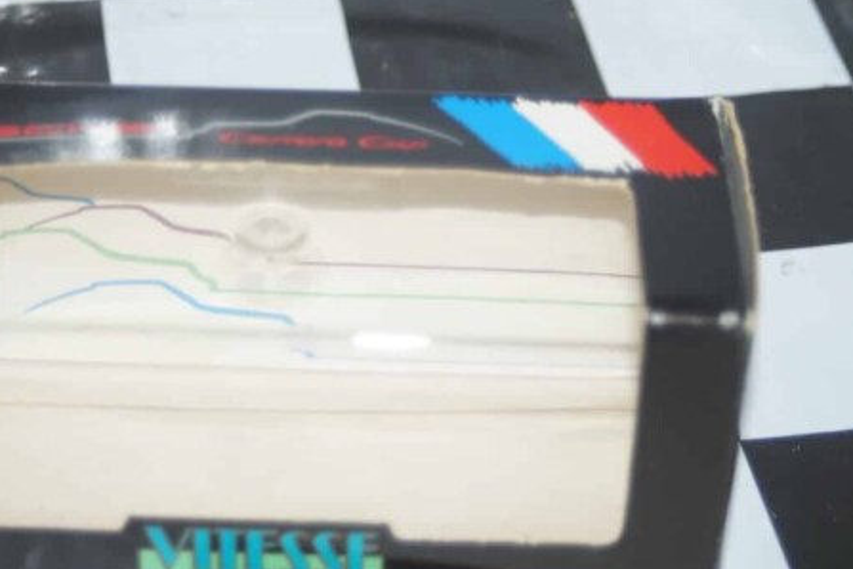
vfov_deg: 12.4
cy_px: 281
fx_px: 2622
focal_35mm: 111
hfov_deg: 18.4
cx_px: 309
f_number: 5
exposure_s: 1/125
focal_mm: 55
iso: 400
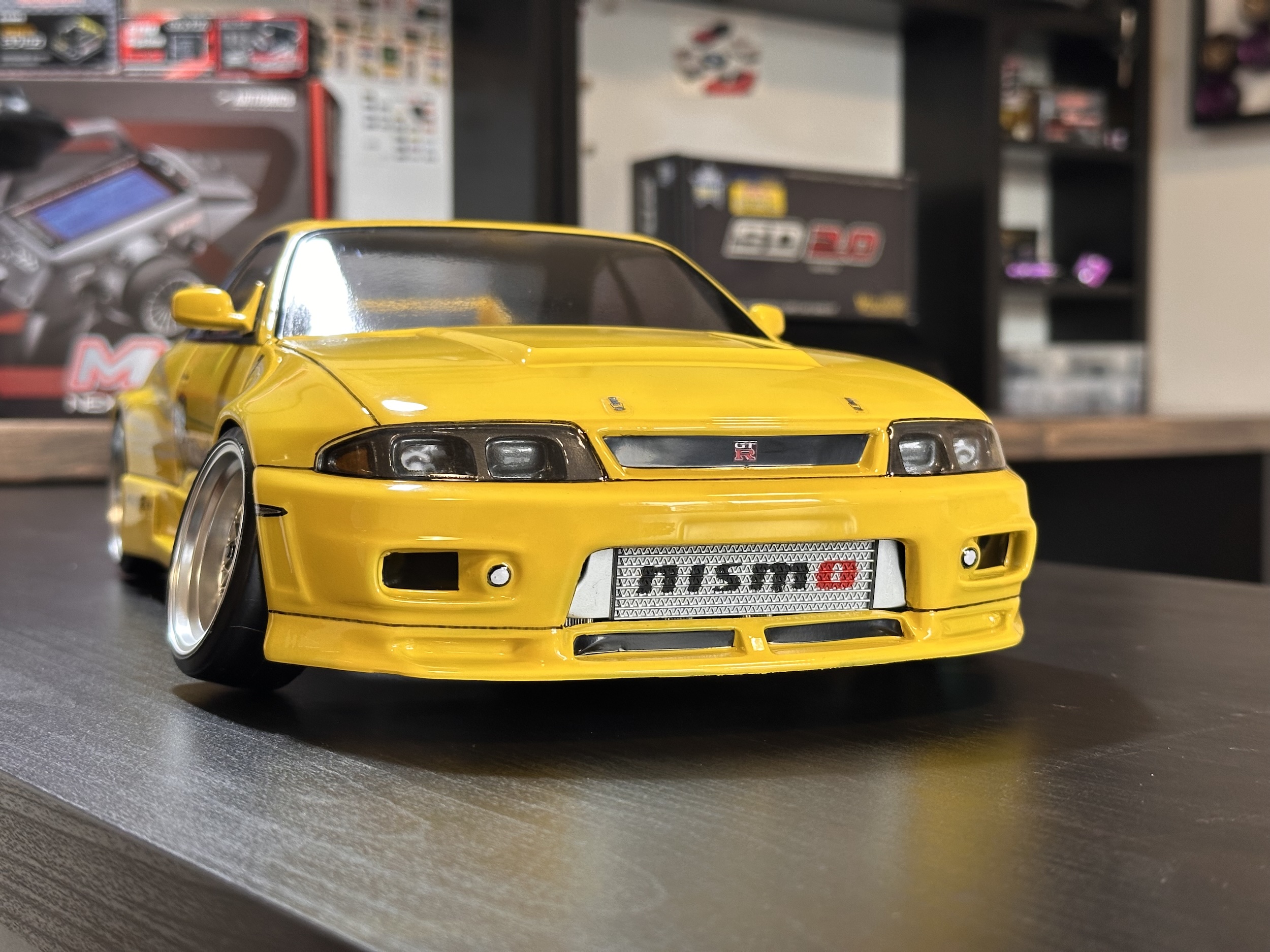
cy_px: 476
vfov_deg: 30.3
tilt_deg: -3.7
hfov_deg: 39.7
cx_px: 635
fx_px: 1761
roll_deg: -0.9
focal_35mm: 48
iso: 125
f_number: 1.78
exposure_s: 1/50
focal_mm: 6.86
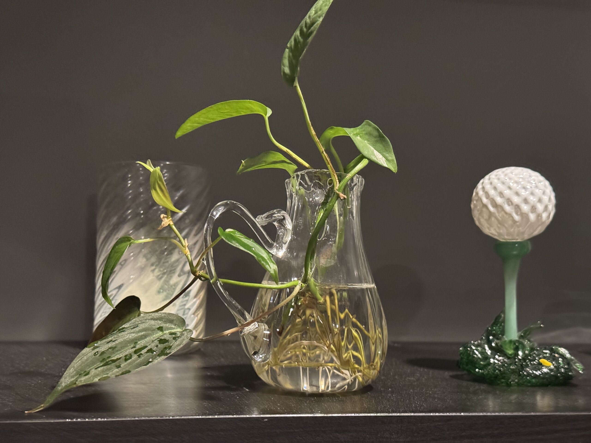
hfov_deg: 39.7
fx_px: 820
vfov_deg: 30.3
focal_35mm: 48
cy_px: 222
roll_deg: -1.0
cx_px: 296
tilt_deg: +3.8
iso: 800
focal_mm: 6.76
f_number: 1.78
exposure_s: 1/30
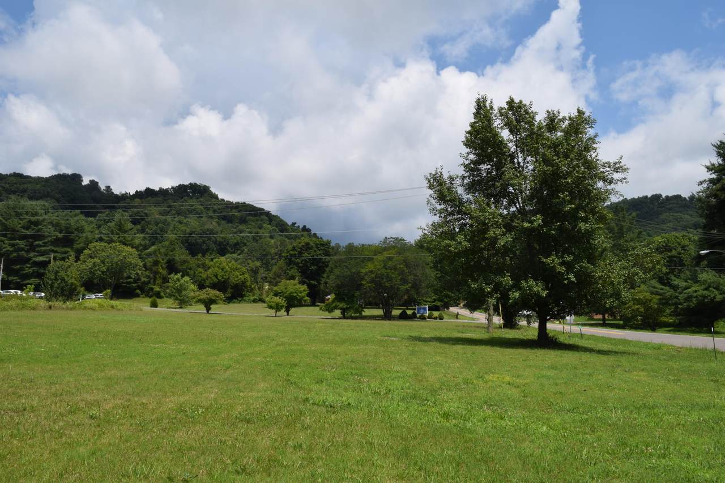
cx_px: 362
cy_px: 242
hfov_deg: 67.4
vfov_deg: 47.9
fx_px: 544
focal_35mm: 27
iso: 100
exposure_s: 1/200
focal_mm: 18
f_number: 11
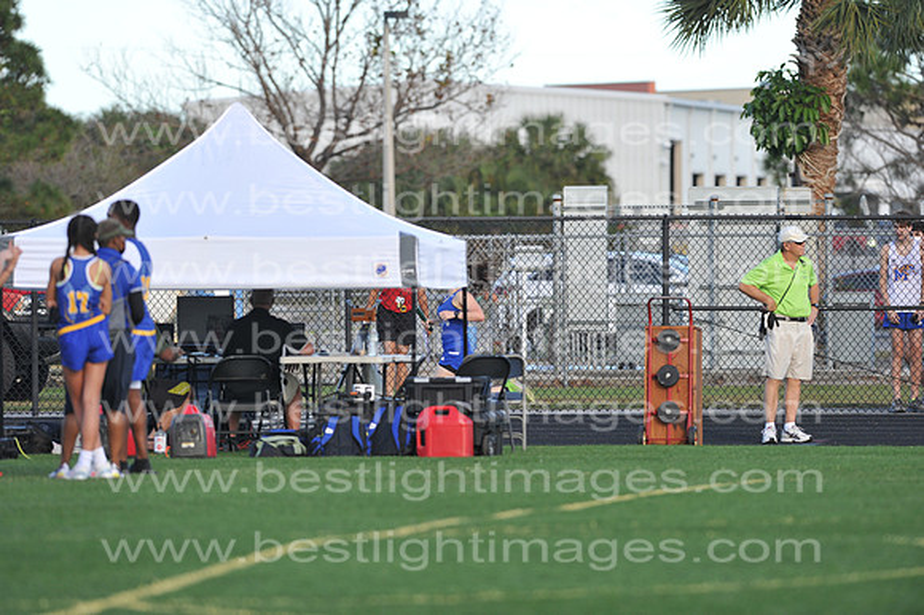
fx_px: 7695
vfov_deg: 4.6
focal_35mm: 300
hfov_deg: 6.9
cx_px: 462
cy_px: 308
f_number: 4.5
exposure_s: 1/2000
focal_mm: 300
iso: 800
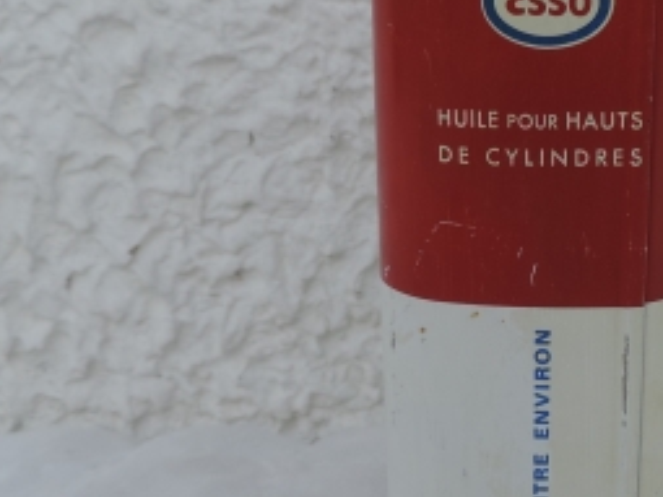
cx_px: 575
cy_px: 273
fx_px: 1264
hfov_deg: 28.5
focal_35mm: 66
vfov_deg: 22.2
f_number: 3.1
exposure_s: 1/80
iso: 80
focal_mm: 4.9
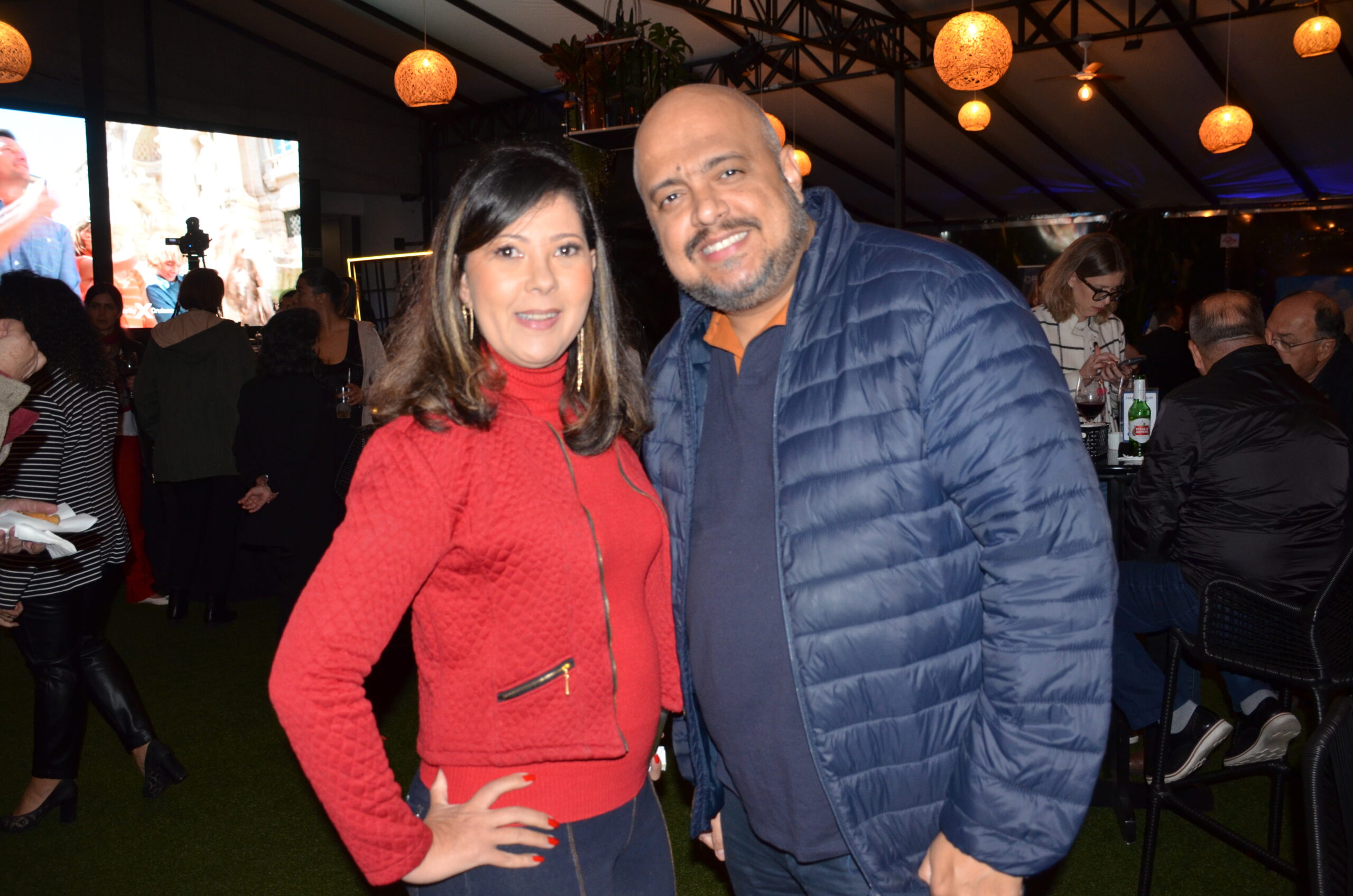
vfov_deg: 43.4
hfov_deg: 62.0
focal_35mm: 30
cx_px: 676
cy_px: 448
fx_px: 1125
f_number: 3.5
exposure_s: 1/60
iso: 800
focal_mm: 20
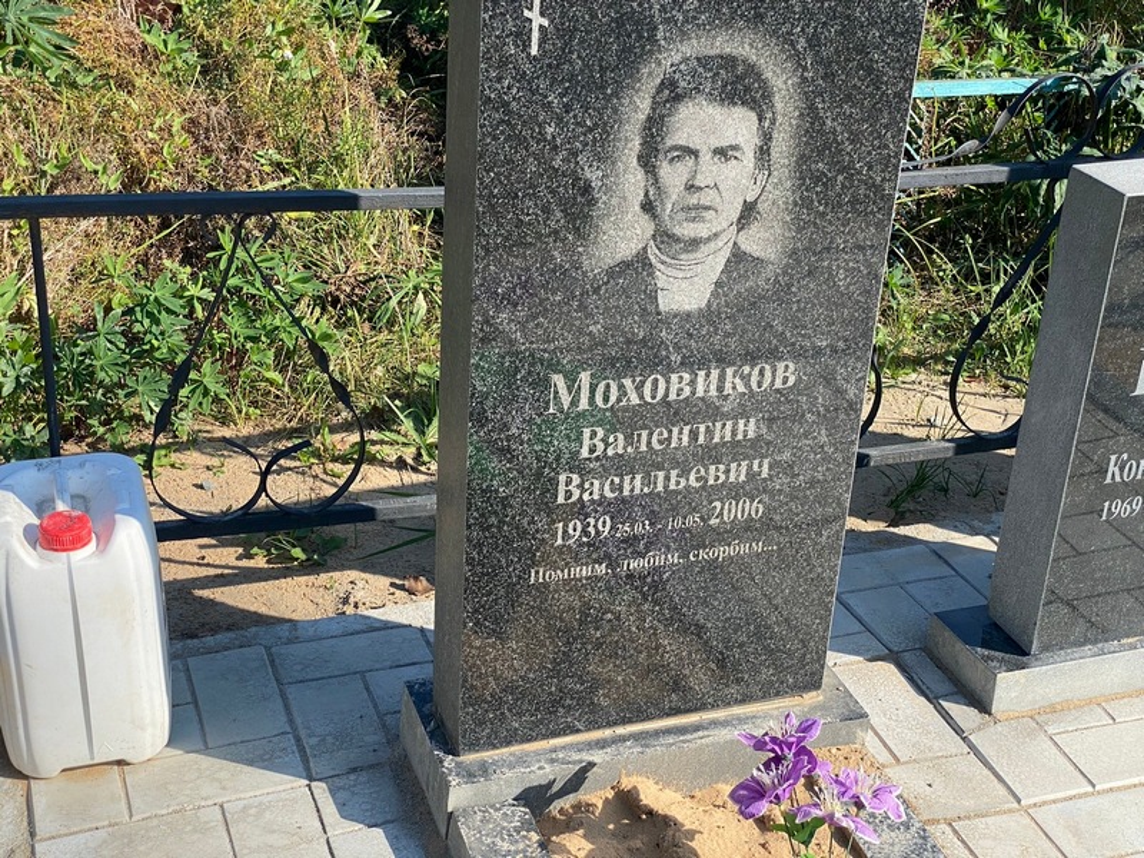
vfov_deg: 28.0
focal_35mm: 52
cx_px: 572
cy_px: 429
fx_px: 1719
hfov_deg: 36.8
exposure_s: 1/959
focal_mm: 6
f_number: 2
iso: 20
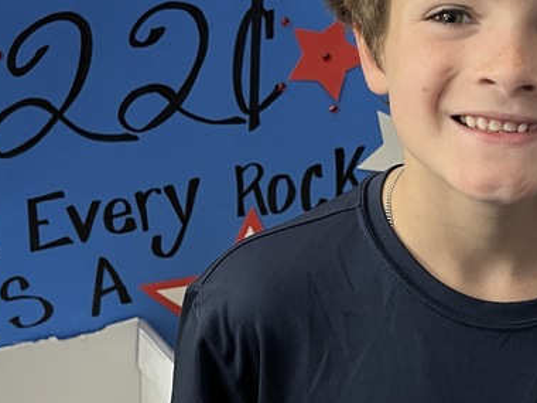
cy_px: 136
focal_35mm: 70
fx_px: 1086
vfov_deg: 20.9
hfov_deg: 27.8
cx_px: 273
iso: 400
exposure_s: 1/40
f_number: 1.6
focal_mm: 5.1
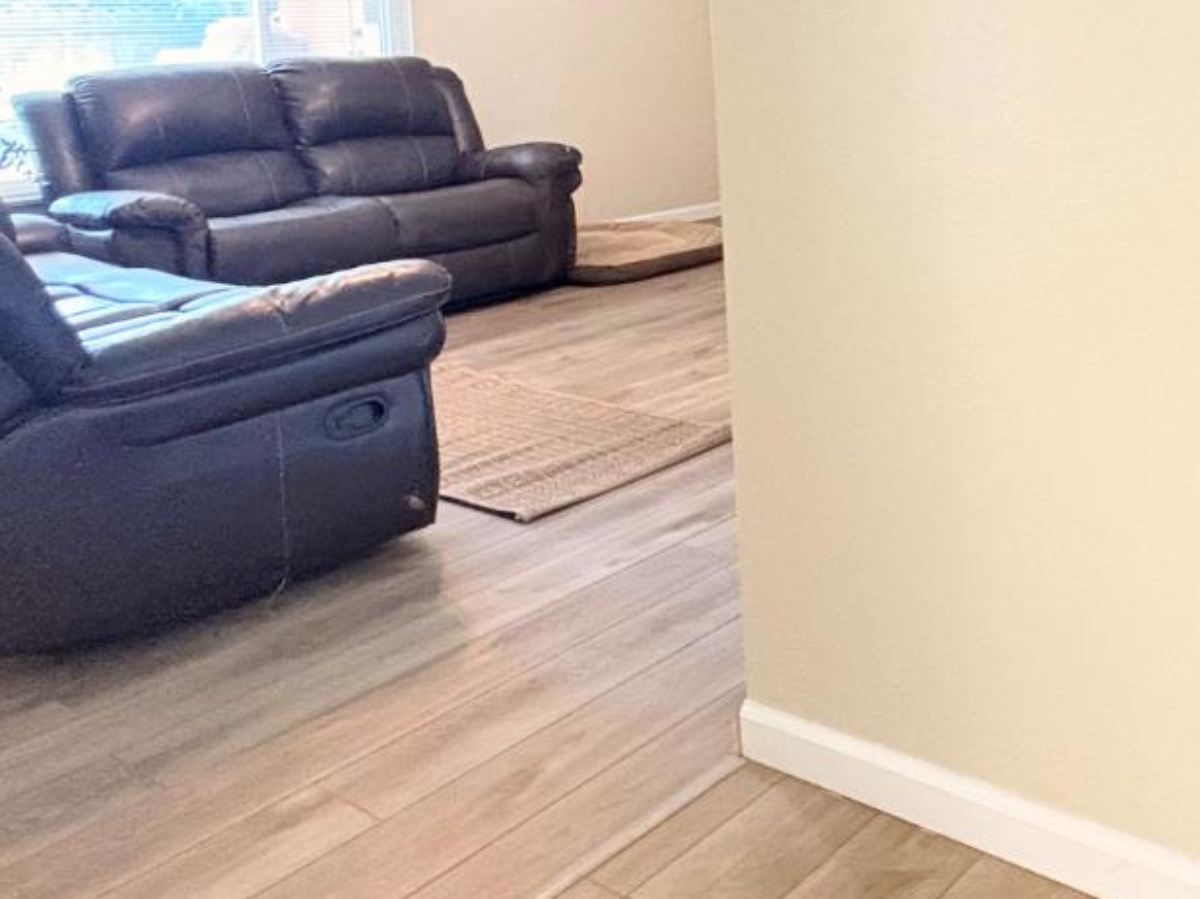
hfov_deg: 45.4
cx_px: 1206
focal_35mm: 34
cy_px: 79
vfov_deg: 38.7
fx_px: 1178
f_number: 2.2
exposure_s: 1/60
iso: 800
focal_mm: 2.22
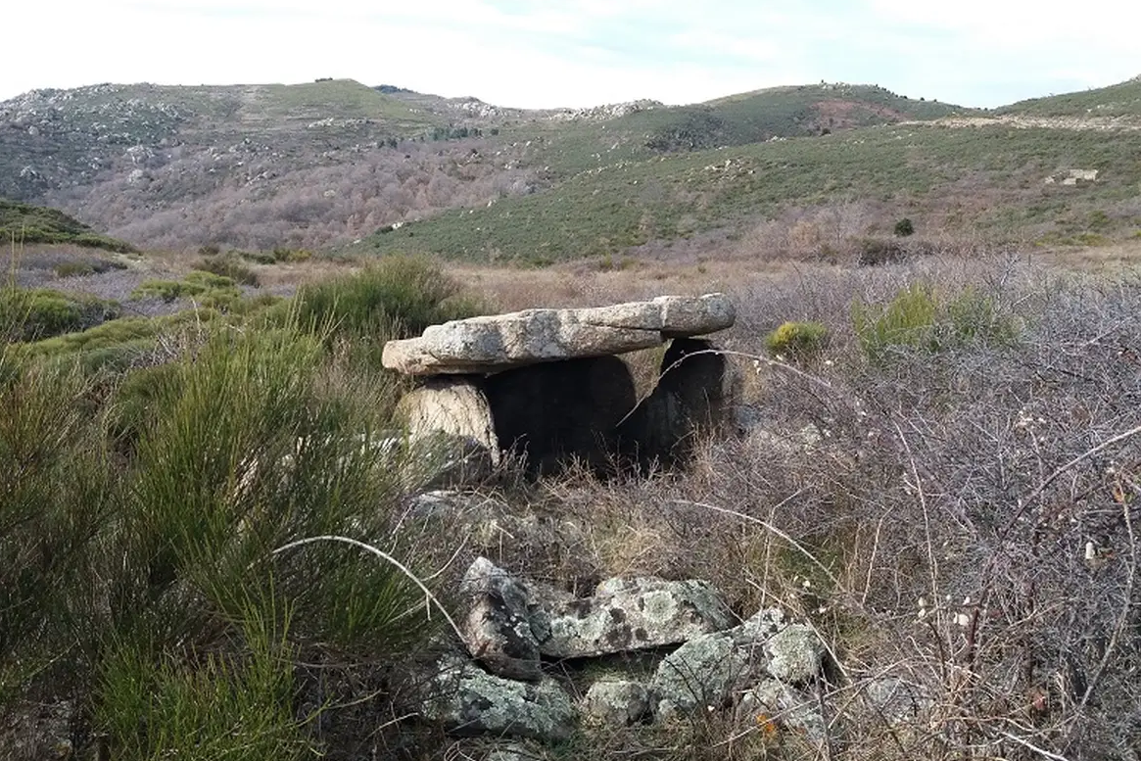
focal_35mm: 30
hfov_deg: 61.9
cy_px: 357
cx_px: 554
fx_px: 951
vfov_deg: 43.6
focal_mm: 3.7
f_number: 1.9
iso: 64
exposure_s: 1/655
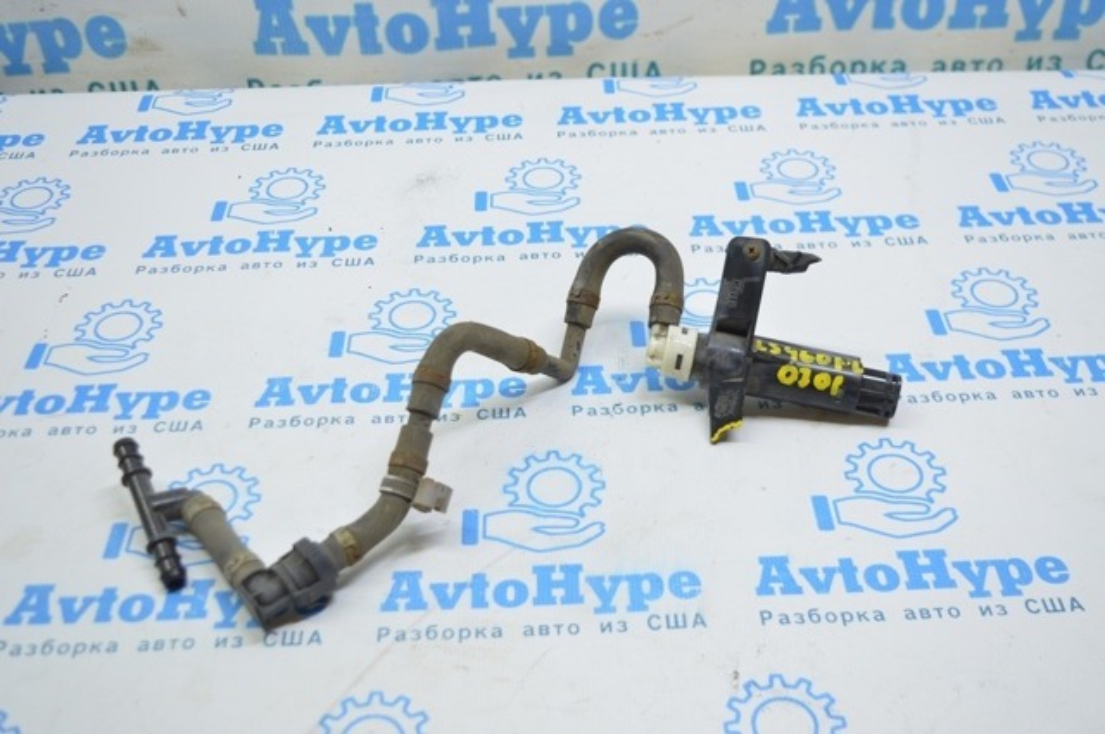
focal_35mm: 42
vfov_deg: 31.8
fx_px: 1288
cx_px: 552
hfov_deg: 46.5
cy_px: 367
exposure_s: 1/50
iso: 400
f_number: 4.2
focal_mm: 28
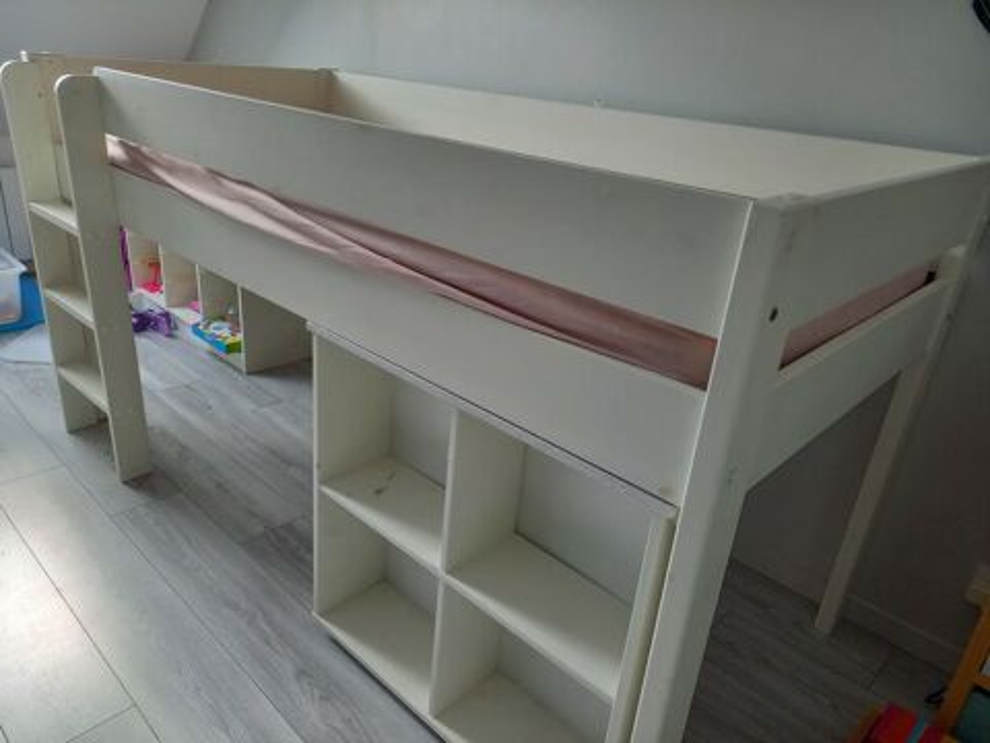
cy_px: 372
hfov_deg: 69.4
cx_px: 495
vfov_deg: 54.9
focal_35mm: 25
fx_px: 715
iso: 125
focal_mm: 4.65
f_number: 1.8
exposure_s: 1/50
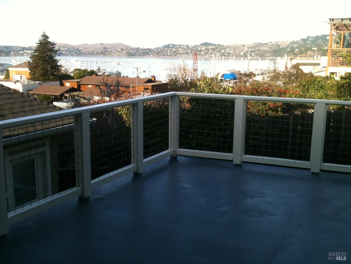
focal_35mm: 35
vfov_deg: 40.7
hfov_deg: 52.6
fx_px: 355
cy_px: 132
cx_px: 176
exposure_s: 1/596
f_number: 2.8
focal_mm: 3.85
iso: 64
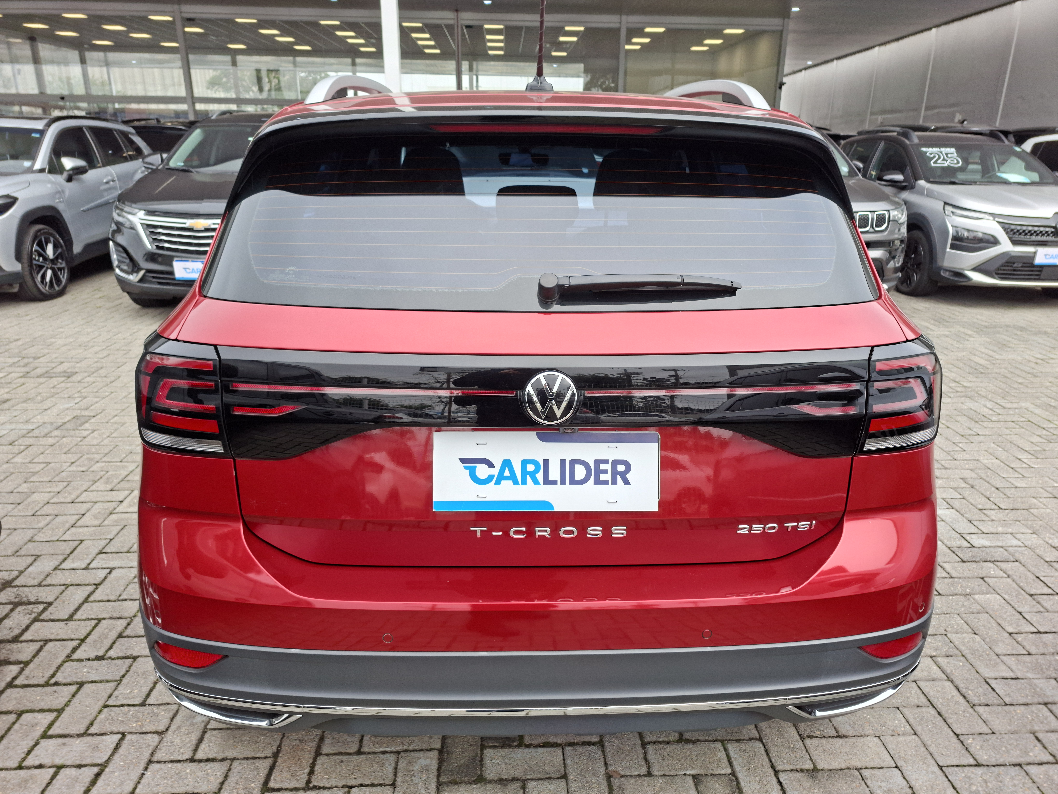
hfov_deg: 73.9
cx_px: 529
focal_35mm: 23
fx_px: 703
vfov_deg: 58.9
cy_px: 397
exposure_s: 1/223
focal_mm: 5.54
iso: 50
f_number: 1.8
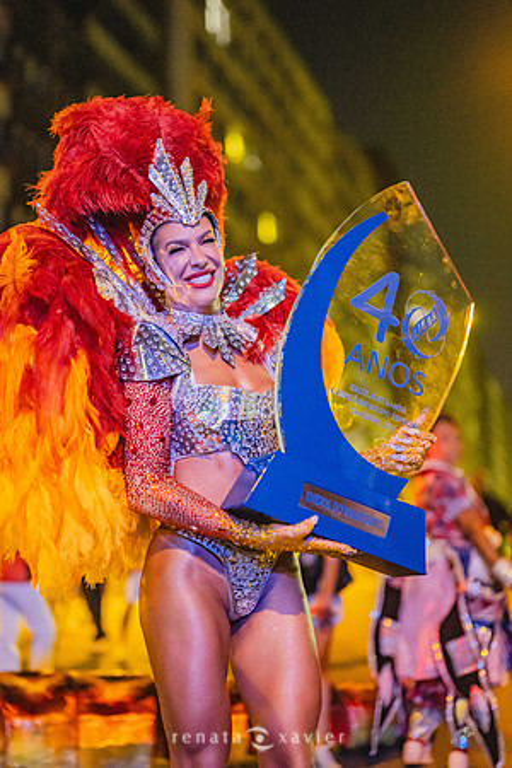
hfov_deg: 27.0
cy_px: 384
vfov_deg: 39.6
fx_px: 1067
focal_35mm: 50
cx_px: 256
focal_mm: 50
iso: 6400
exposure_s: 1/250
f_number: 1.2
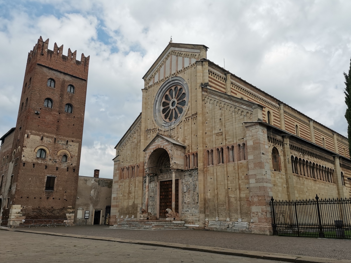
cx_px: 172
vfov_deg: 49.7
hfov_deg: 63.4
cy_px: 140
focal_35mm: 28
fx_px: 284
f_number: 1.8
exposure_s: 1/1171
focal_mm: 4.75
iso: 50
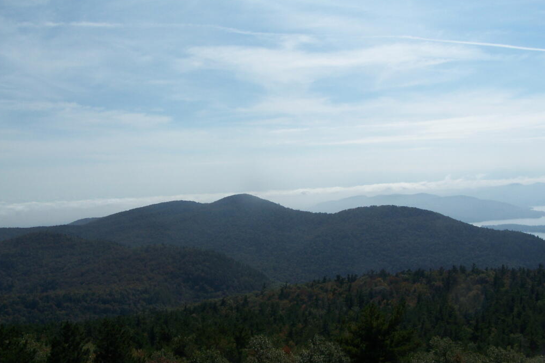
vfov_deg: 33.4
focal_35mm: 40
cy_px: 182
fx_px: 606
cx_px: 270
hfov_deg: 48.5
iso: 80
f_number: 5.6
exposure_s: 1/1250
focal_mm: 6.3
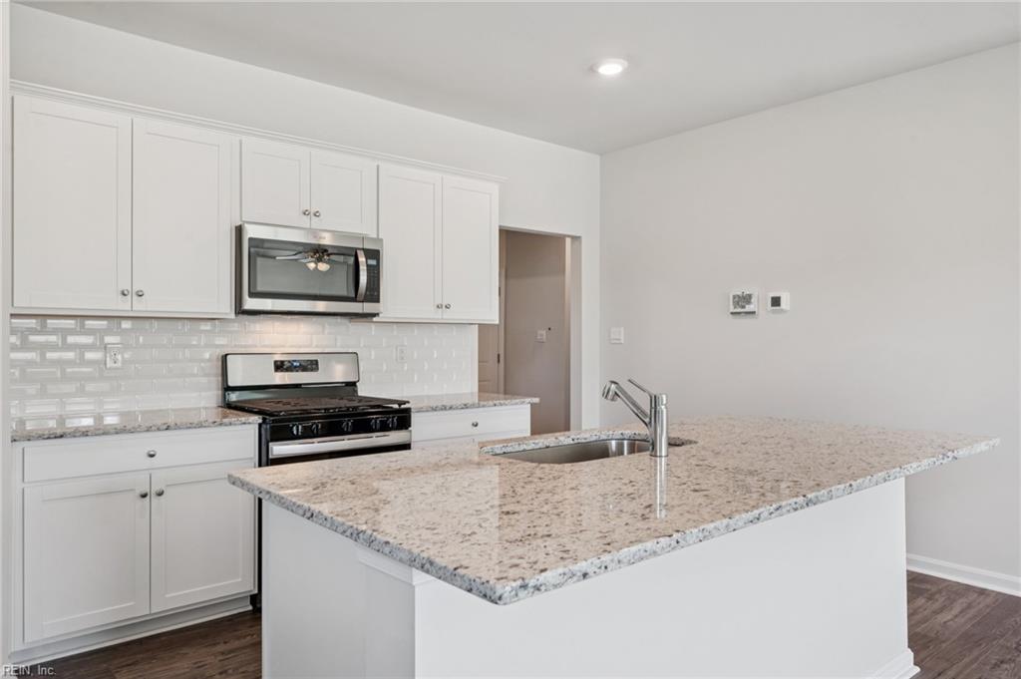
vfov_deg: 53.1
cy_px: 340
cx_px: 510
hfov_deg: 73.8
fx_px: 680
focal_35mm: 24
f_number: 8
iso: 100
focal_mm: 24
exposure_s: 1/8
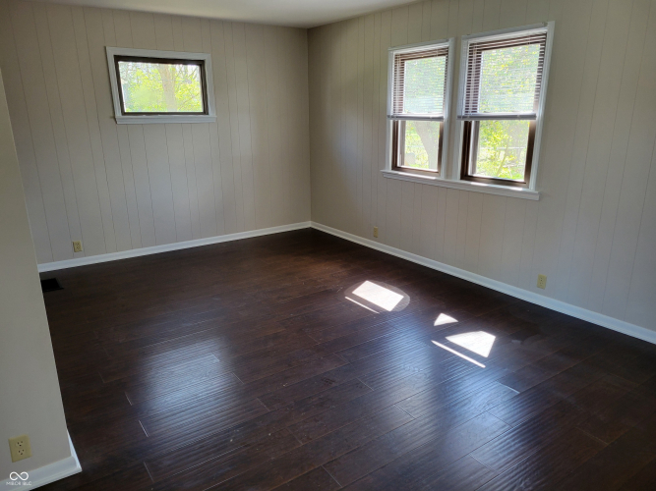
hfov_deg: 67.3
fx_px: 493
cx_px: 328
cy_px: 246
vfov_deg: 53.0
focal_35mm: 26
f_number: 1.8
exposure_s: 1/120
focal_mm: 5.4
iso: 200
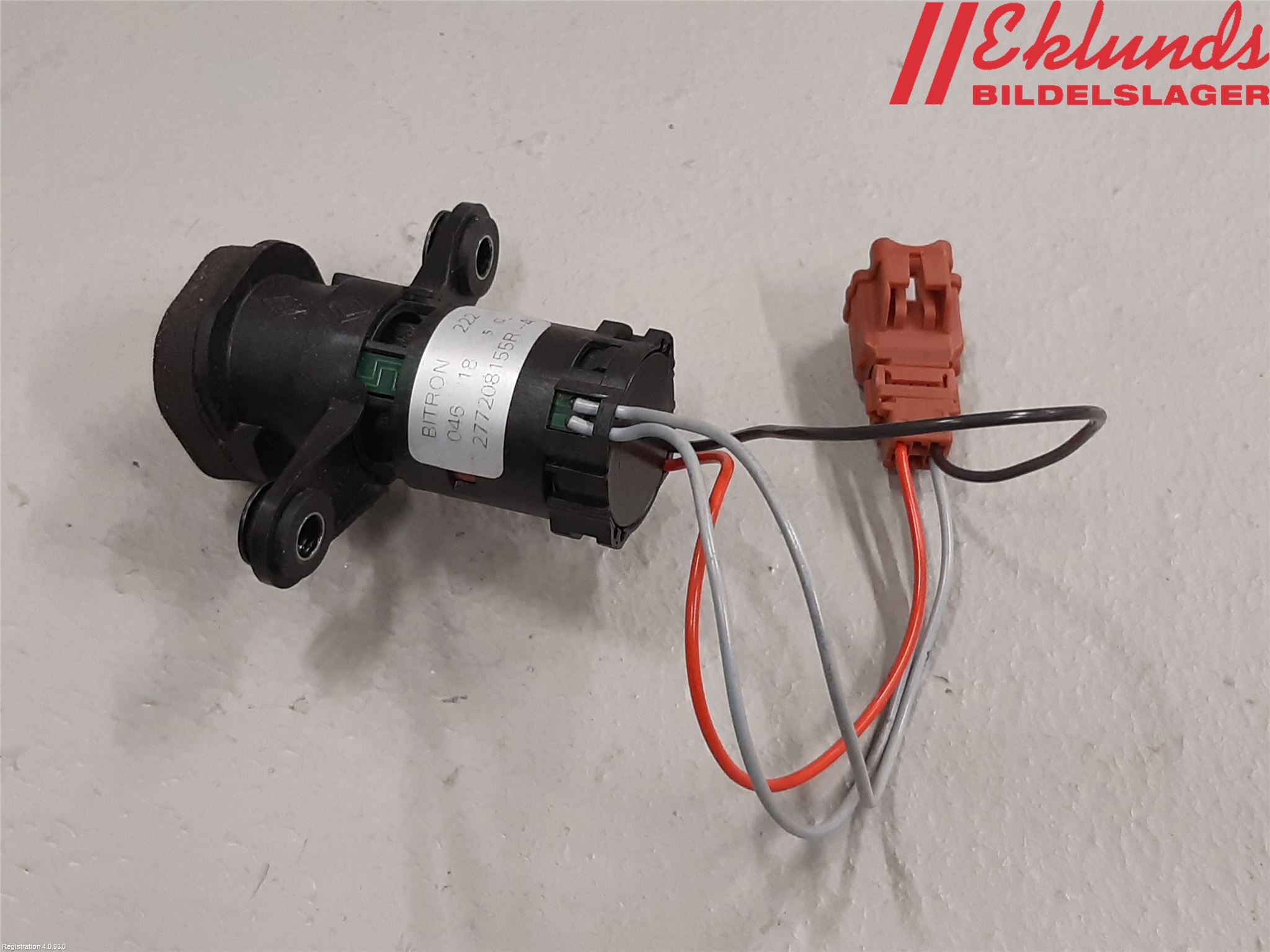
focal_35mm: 26
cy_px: 476
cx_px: 635
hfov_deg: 67.3
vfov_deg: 53.1
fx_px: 954
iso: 125
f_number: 1.7
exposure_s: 1/60
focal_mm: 3.93
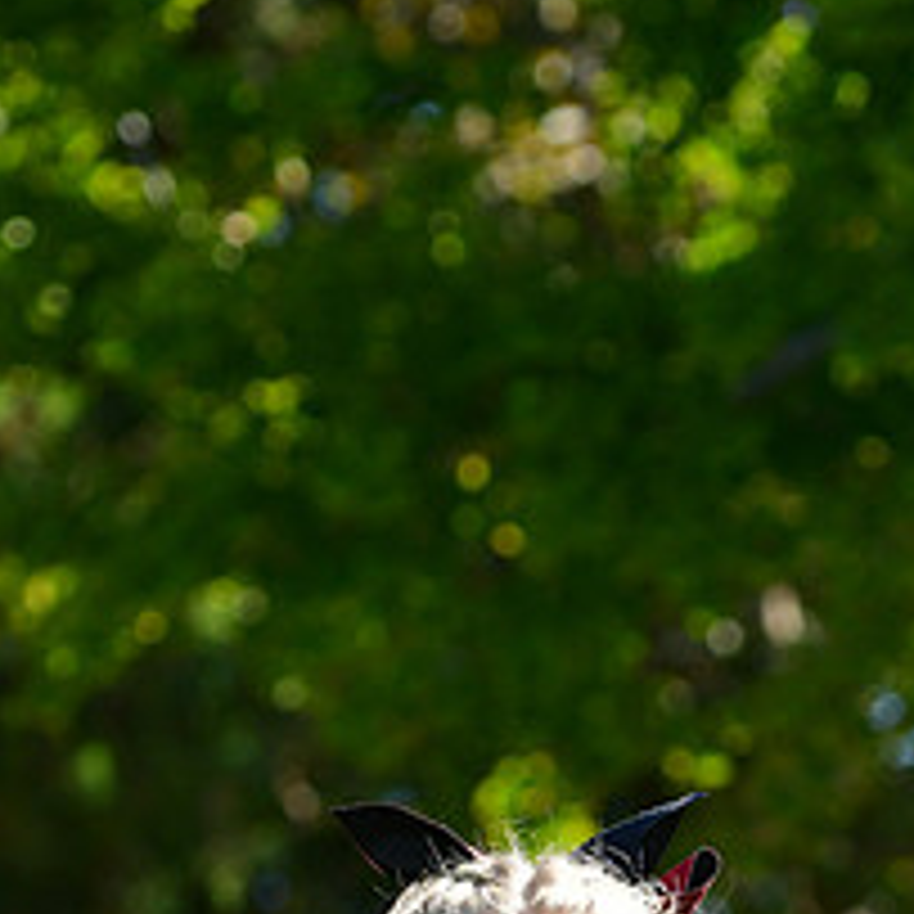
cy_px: 1270
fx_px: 10874
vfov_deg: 4.8
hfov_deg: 4.8
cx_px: 579
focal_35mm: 364
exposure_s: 1/1250
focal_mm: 100
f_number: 4.5
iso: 400
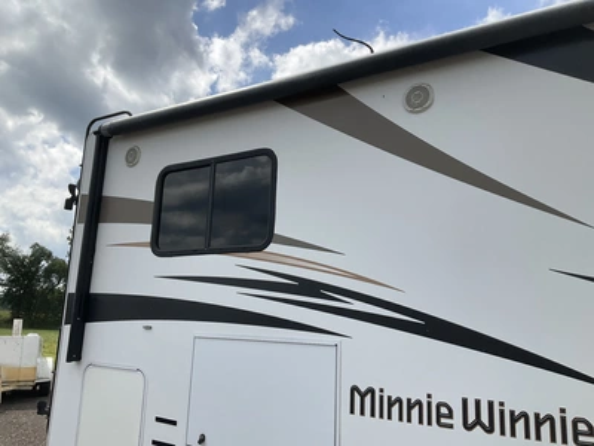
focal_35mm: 29
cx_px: 297
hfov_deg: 61.7
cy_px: 223
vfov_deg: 48.2
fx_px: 498
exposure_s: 1/1912
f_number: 1.8
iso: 25
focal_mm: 3
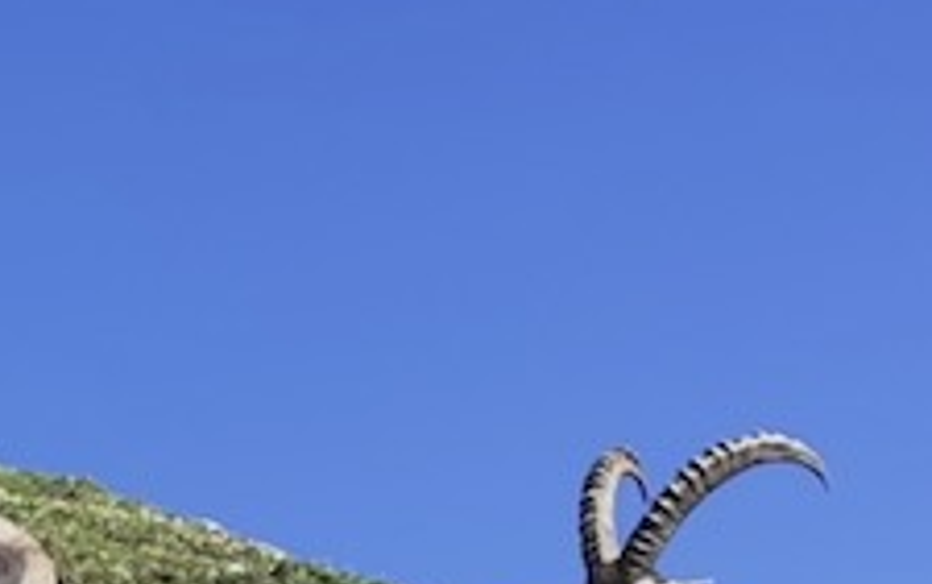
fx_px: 5516
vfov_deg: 6.1
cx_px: -965
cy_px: 439
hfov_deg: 9.1
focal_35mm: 217
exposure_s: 1/2833
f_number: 1.6
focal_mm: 5.56
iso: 50
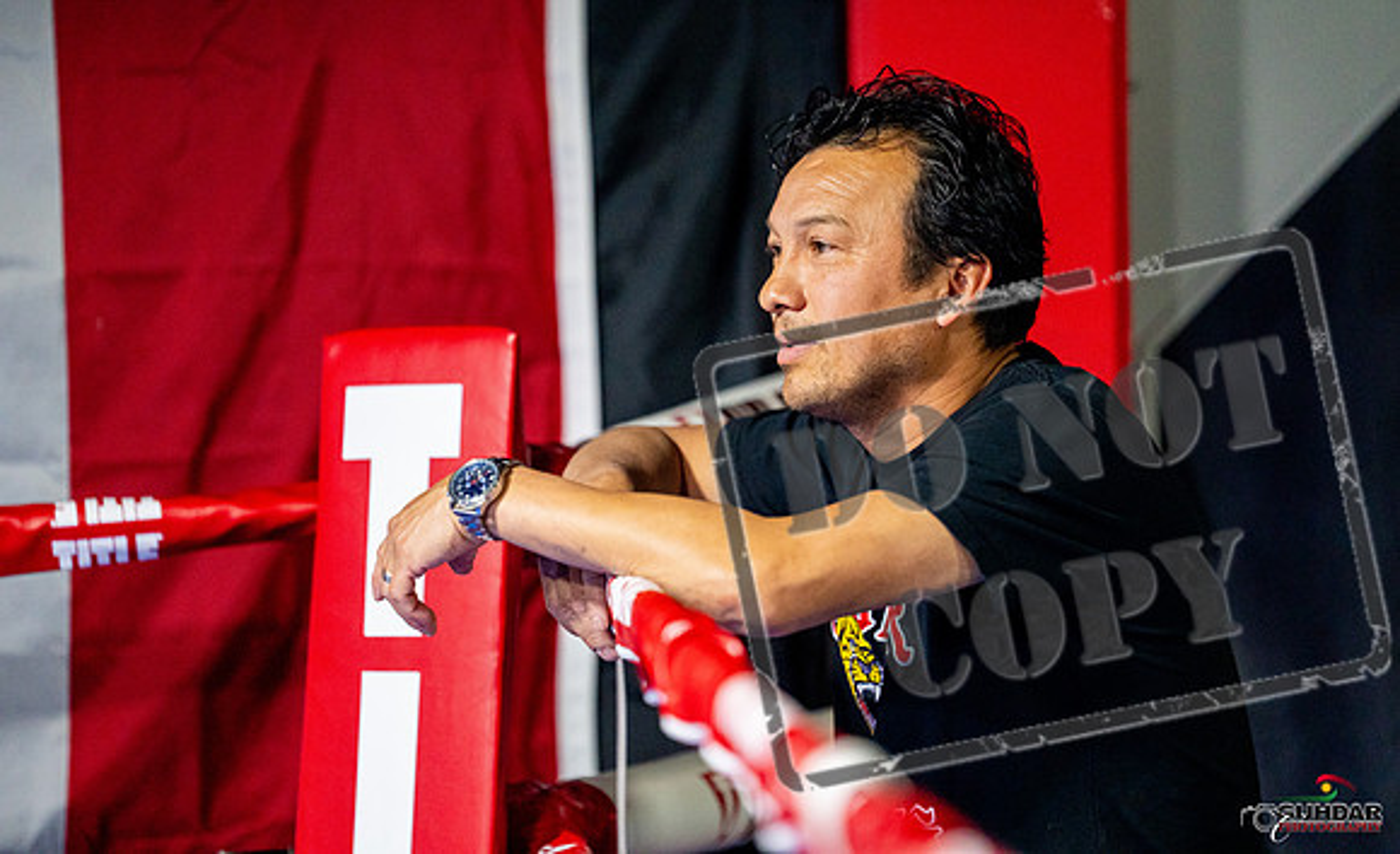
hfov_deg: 12.6
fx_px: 6330
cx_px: 760
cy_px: 348
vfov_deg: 7.7
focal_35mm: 167
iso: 4000
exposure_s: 1/800
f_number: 2
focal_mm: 150
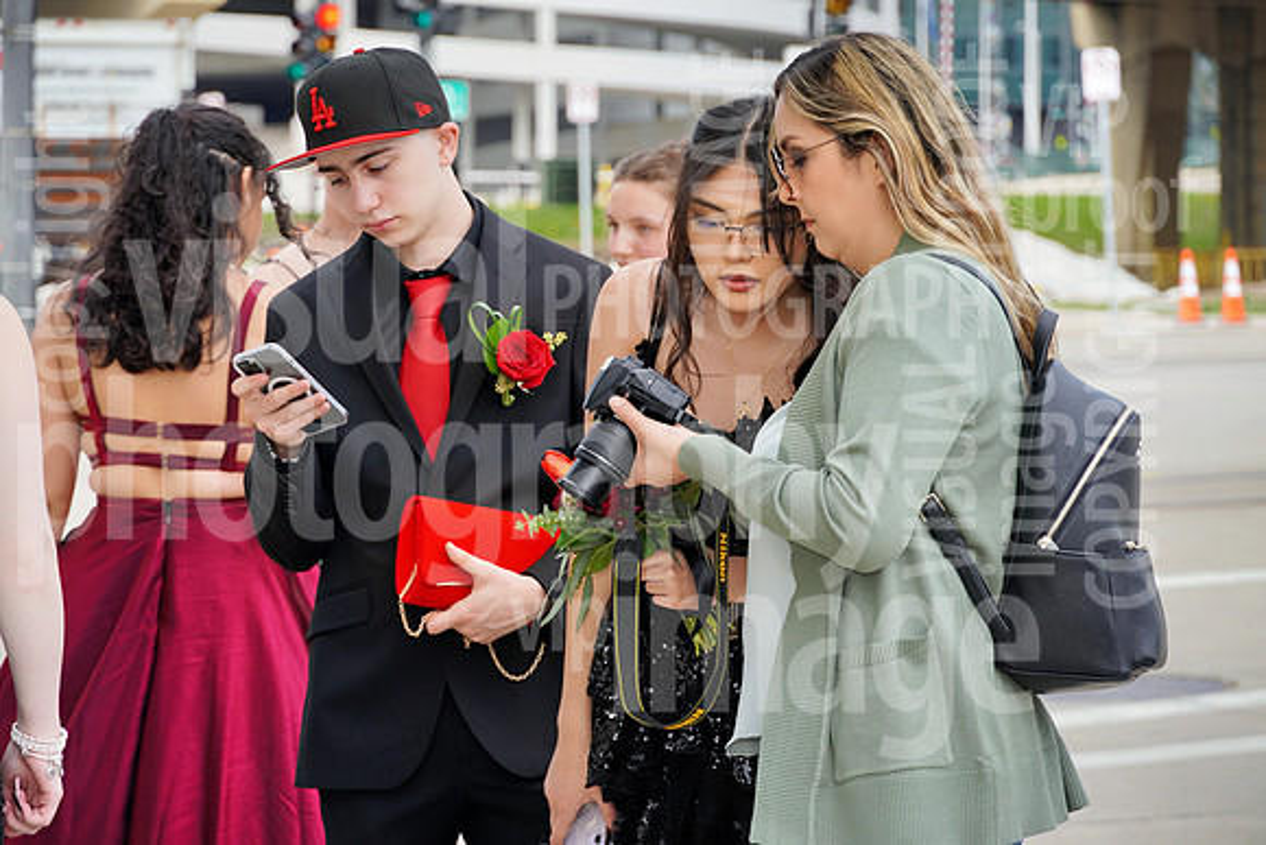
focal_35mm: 171
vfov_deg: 8.0
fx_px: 6015
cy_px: 422
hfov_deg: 12.0
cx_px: 633
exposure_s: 1/80
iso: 160
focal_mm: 114
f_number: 6.3
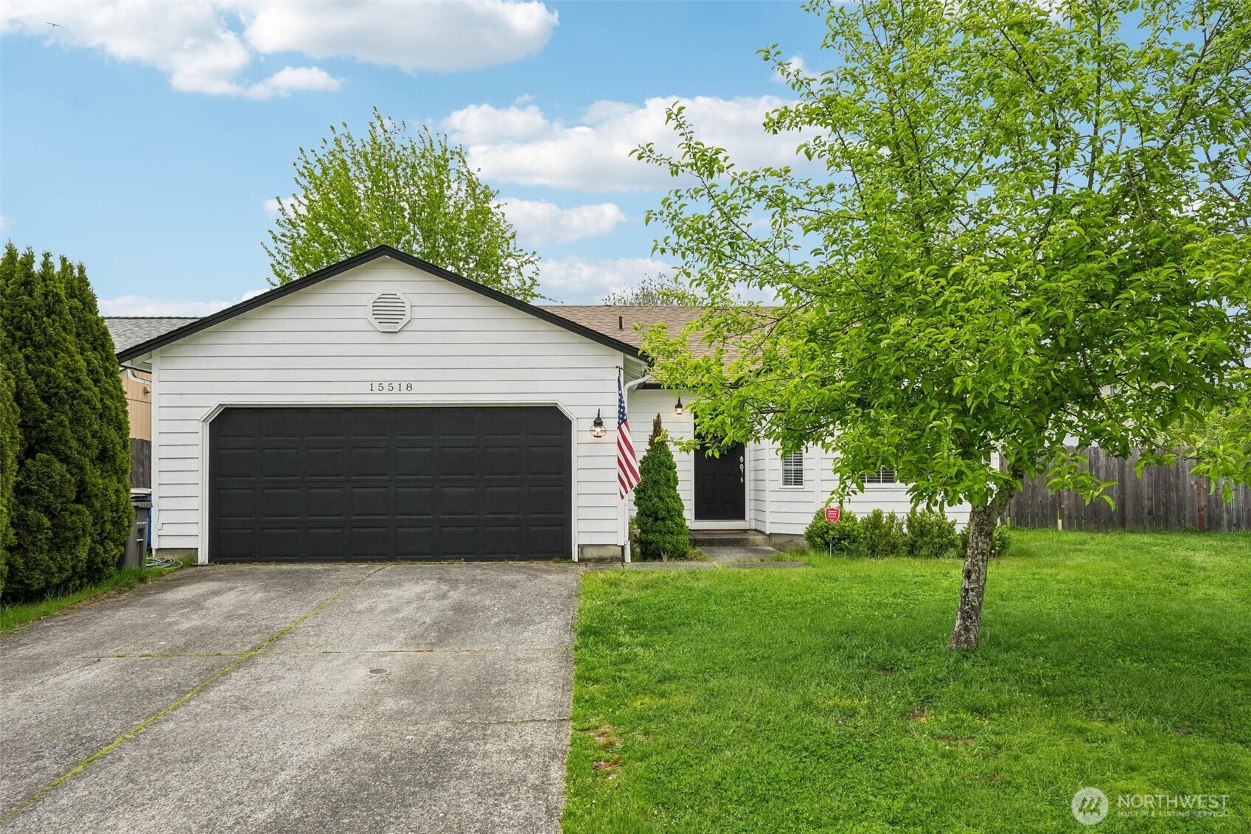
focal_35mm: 25
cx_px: 626
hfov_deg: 71.5
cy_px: 417
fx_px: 869
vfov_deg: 51.3
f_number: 8
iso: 400
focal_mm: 25
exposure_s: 1/500
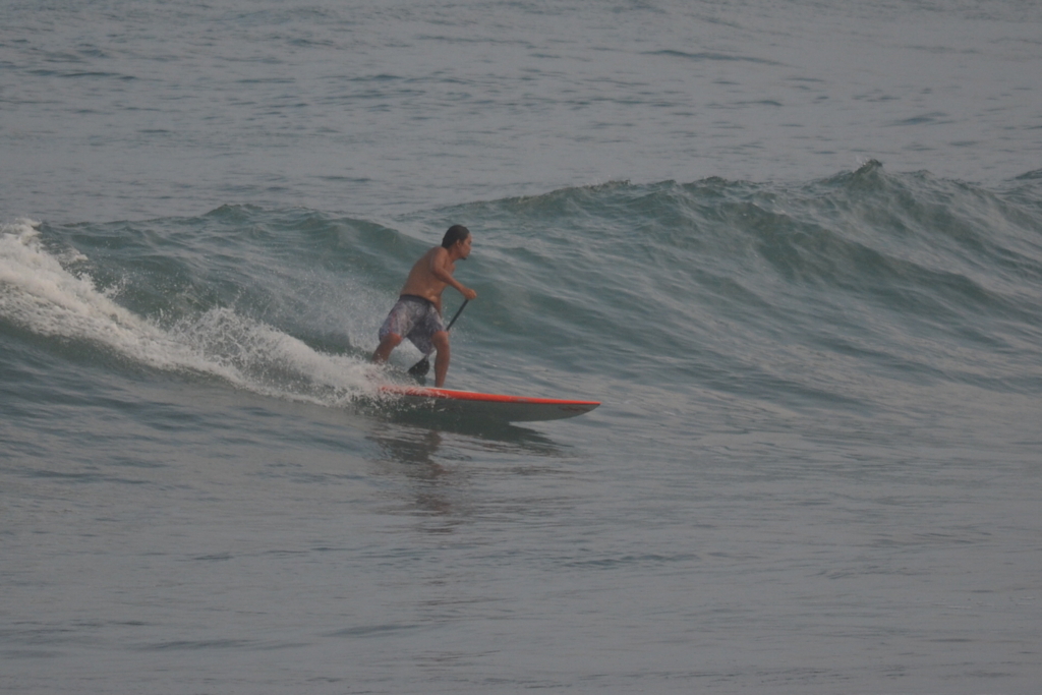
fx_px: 13026
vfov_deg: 3.1
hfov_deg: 4.6
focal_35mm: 450
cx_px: 521
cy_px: 348
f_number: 6.3
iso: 400
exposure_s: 1/1600
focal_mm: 300
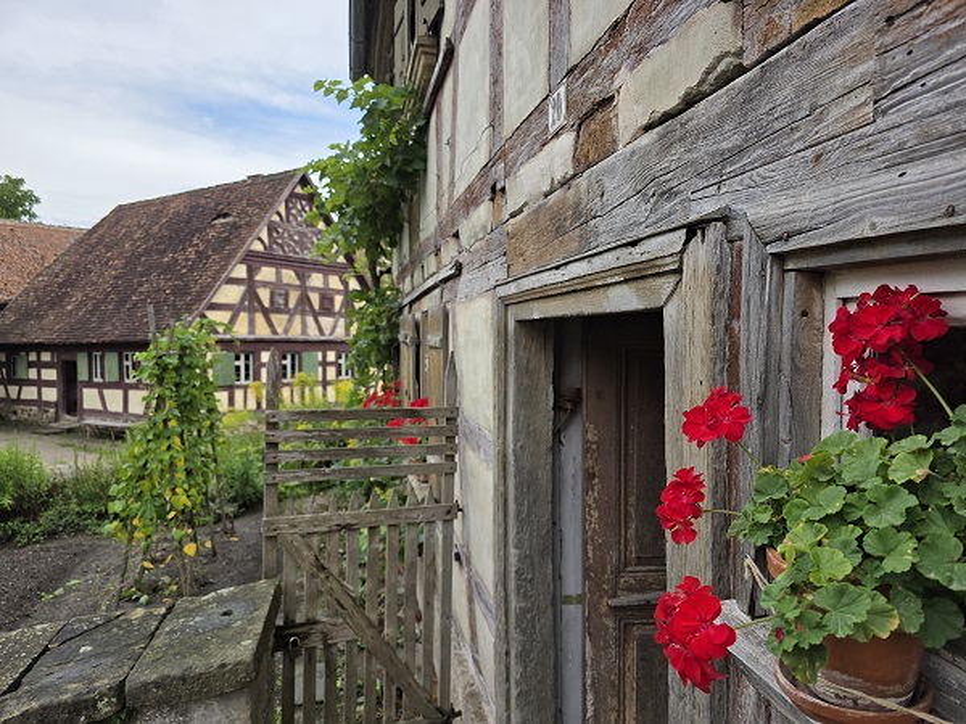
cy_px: 362
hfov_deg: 73.9
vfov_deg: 58.9
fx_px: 642
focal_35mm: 23
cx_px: 483
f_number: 1.7
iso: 80
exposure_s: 1/3059
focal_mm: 6.3
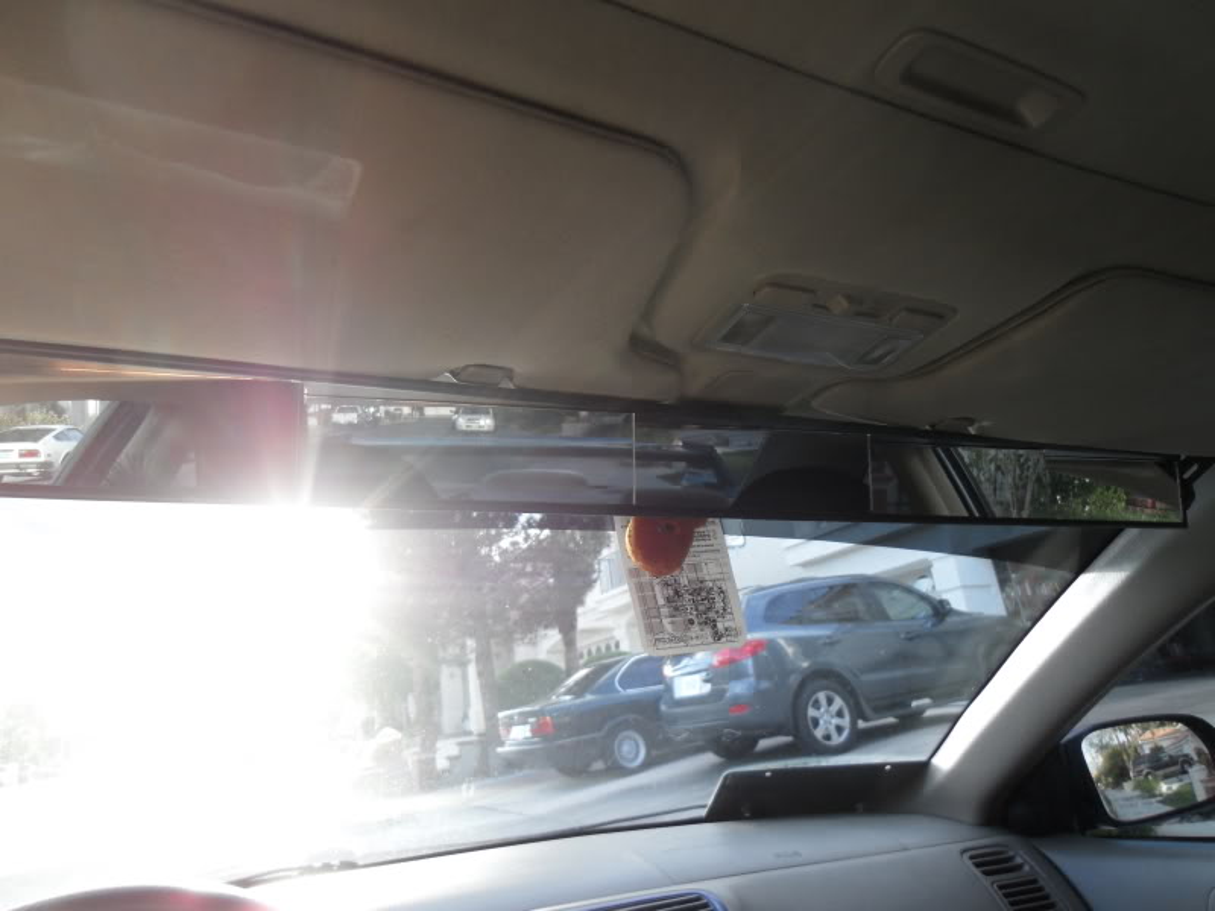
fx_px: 842
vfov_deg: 56.8
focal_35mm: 24
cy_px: 456
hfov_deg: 71.6
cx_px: 608
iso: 80
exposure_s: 1/60
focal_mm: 4.3
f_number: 2.8
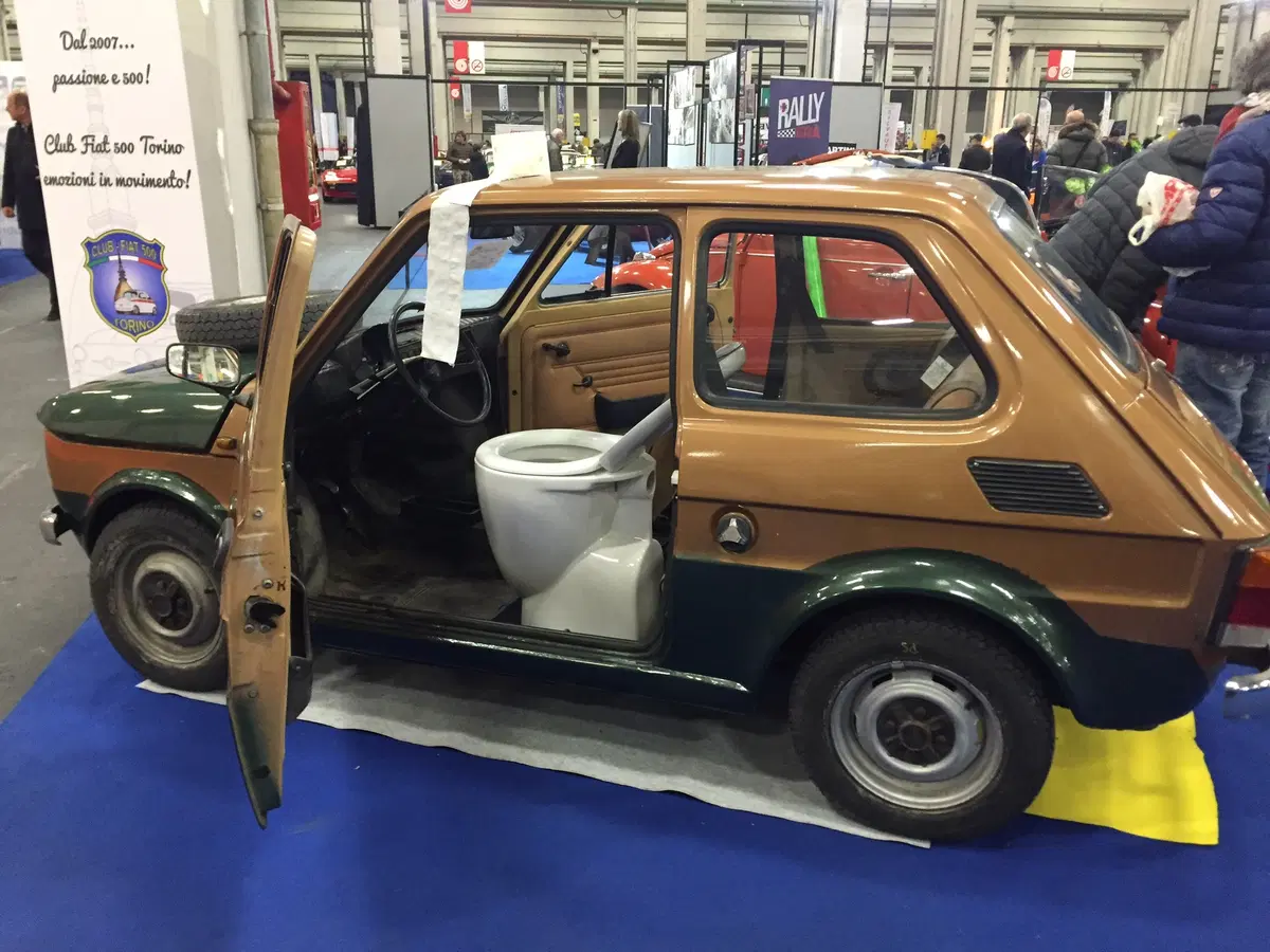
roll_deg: +0.8
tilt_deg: -17.4
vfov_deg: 48.2
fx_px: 1064
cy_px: 476
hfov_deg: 61.7
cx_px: 635
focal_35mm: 29
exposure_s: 1/25
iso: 250
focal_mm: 4.15
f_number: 2.2
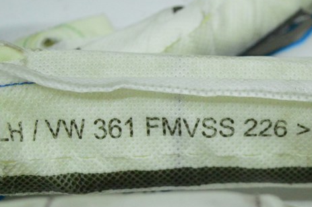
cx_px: 189
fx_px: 753
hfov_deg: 23.4
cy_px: 113
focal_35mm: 87
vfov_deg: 15.7
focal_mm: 42
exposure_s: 1/800
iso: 6400
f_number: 5
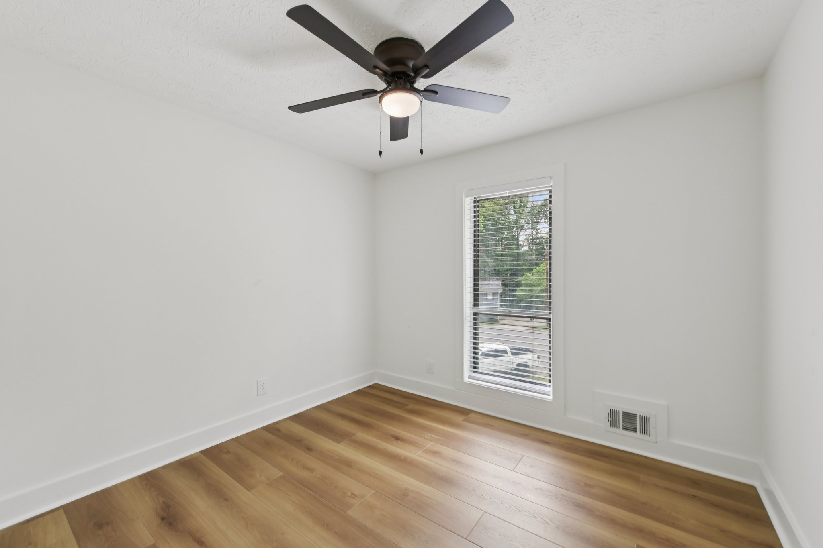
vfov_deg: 81.2
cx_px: 412
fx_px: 320
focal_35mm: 14
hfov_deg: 104.3
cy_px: 274
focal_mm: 14
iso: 400
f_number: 8
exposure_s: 1/80
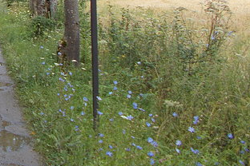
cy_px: -57
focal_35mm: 78
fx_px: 542
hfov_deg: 22.6
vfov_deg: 16.4
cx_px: -95
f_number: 3.2
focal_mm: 4.6
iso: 80
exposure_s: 1/200
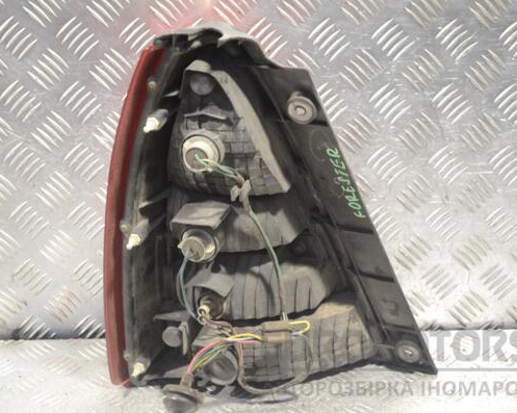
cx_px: 241
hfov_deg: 27.9
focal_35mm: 68
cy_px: 207
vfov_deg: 22.5
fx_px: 1040
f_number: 5.3
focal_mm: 40
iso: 450
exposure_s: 1/30
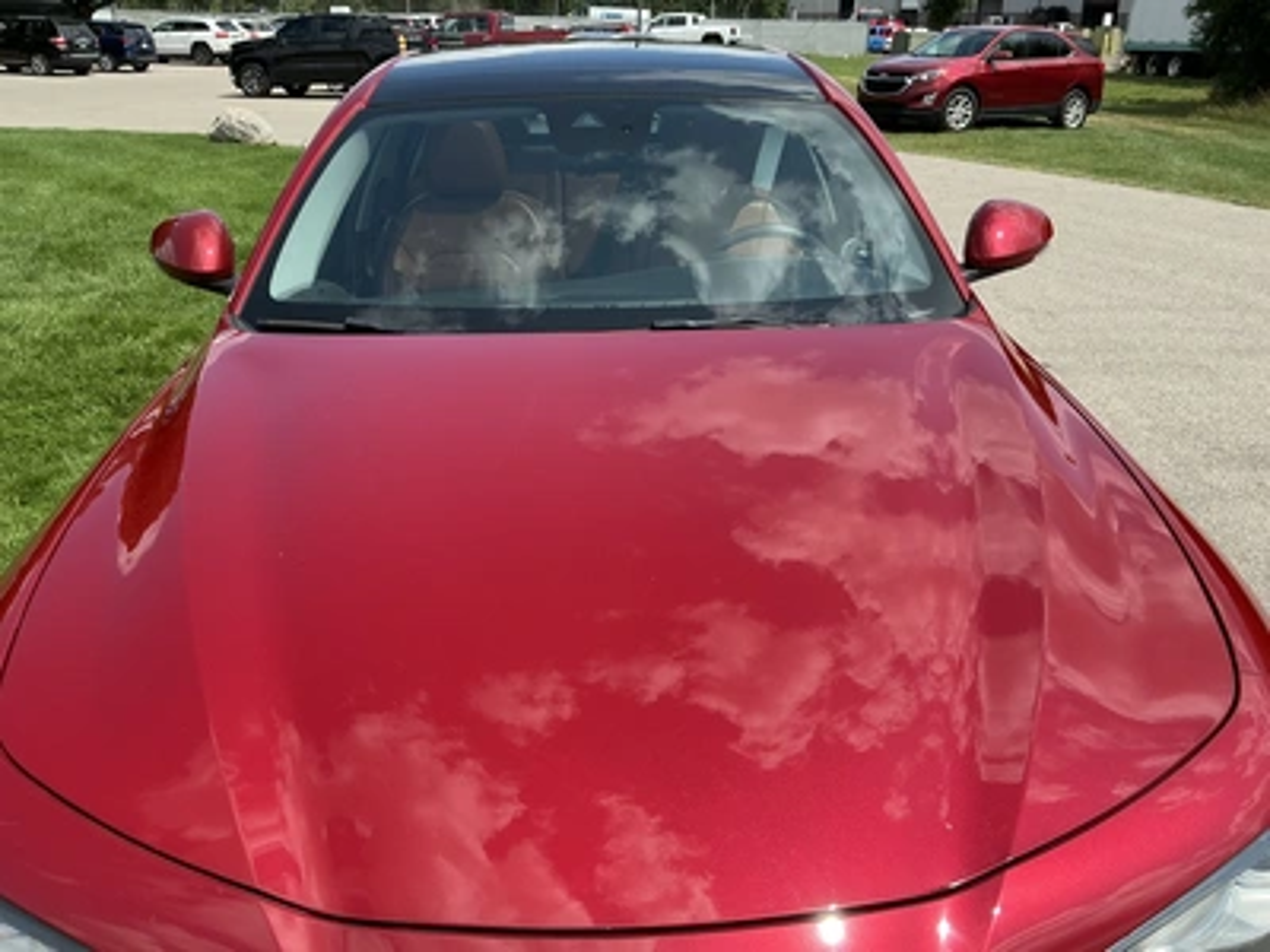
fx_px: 1027
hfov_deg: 63.4
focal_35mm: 28
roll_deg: -1.8
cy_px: 476
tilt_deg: -22.3
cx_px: 635
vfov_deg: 49.7
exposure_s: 1/1168
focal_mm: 3
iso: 25
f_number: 1.8
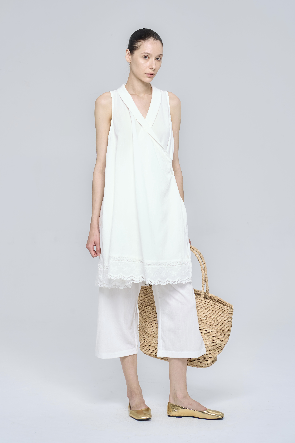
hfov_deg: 16.1
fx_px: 1045
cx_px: 148
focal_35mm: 85
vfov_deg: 23.9
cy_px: 222
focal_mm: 85
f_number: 8
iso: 200
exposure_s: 1/125
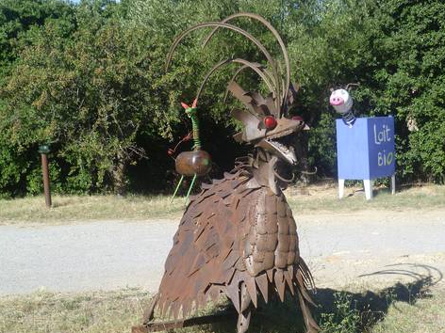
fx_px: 733
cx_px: 227
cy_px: 181
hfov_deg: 33.8
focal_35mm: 57
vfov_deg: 25.7
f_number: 3.3
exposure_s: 1/640
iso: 80
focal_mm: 7.5
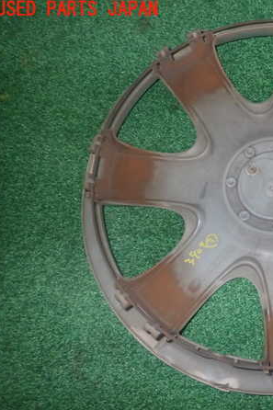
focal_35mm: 35
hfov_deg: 34.7
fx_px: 398
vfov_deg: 54.5
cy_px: 205
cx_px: 267
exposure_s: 1/30
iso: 500
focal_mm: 4.5
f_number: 5.6
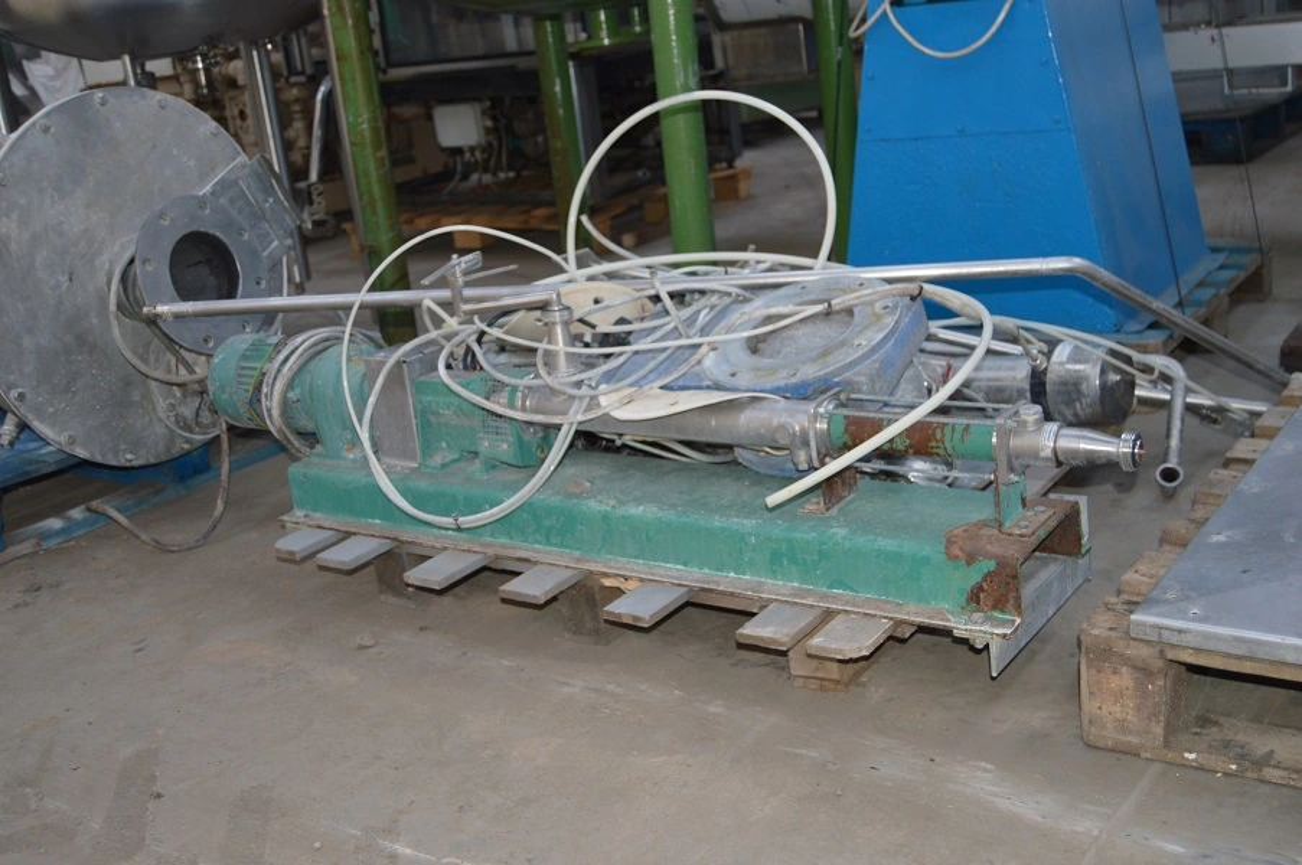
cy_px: 432
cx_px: 651
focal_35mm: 39
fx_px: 1409
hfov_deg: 49.6
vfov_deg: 34.1
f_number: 4
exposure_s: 1/60
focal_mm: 26
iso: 560
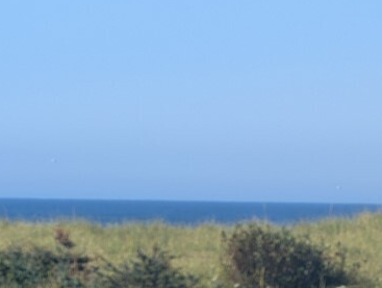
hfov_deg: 4.1
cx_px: -25
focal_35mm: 479
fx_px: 5291
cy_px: 97
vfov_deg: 3.1
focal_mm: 18
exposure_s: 1/291
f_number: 2.8
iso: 16
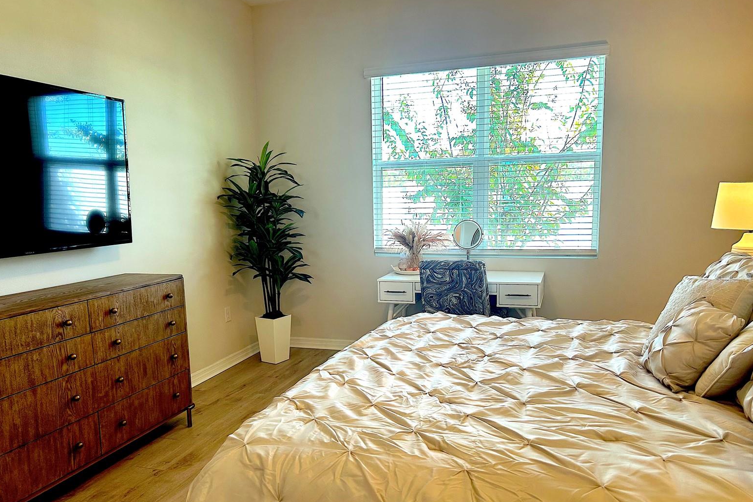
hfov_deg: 65.5
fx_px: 586
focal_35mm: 28
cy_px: 278
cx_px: 371
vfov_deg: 46.3
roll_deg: +1.5
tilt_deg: -8.5
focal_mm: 5.7
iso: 80
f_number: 1.5
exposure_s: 1/120
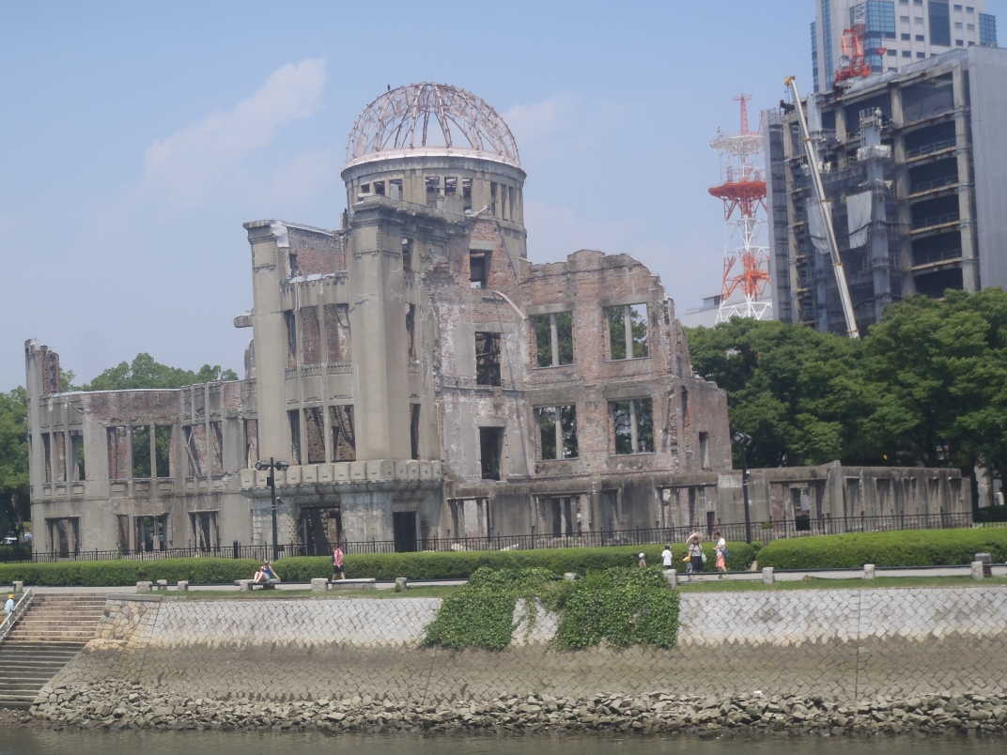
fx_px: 1658
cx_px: 504
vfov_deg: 25.7
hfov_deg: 33.8
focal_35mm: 57
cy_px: 378
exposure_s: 1/400
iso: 80
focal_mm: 10.34
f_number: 5.6
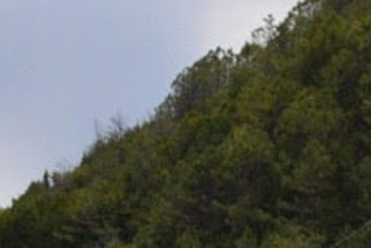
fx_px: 6034
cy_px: 808
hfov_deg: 3.5
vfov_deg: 2.3
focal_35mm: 586
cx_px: 444
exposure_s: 1/250
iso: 400
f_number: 10
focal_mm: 55
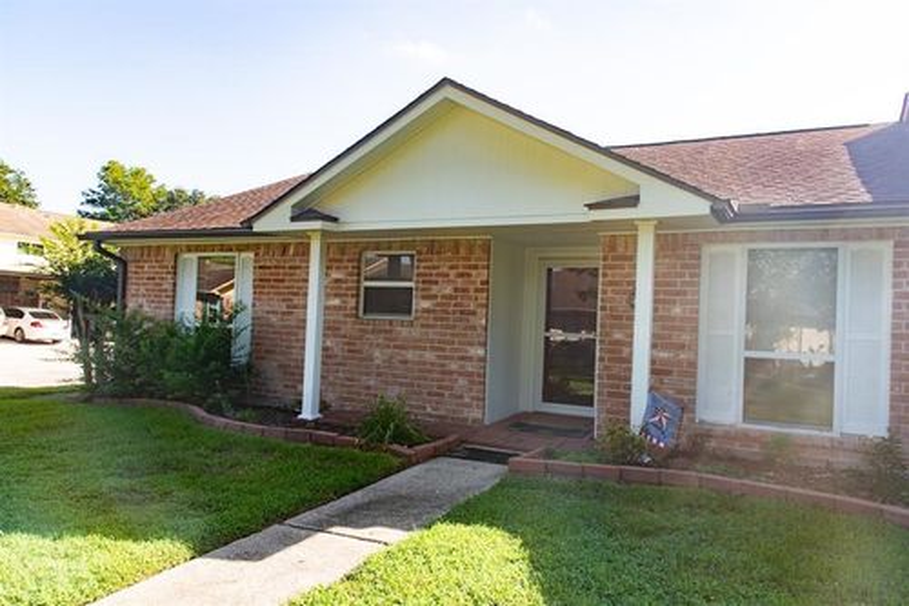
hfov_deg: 73.8
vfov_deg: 53.1
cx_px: 454
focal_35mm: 24
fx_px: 606
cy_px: 303
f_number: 8
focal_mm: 24
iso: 200
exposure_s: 1/250
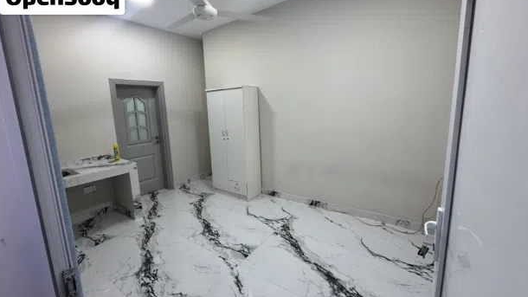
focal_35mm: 16
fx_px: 224
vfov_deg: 67.0
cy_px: 139
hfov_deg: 99.3
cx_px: 255
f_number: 2.2
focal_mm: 2.22
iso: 200
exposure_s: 1/100
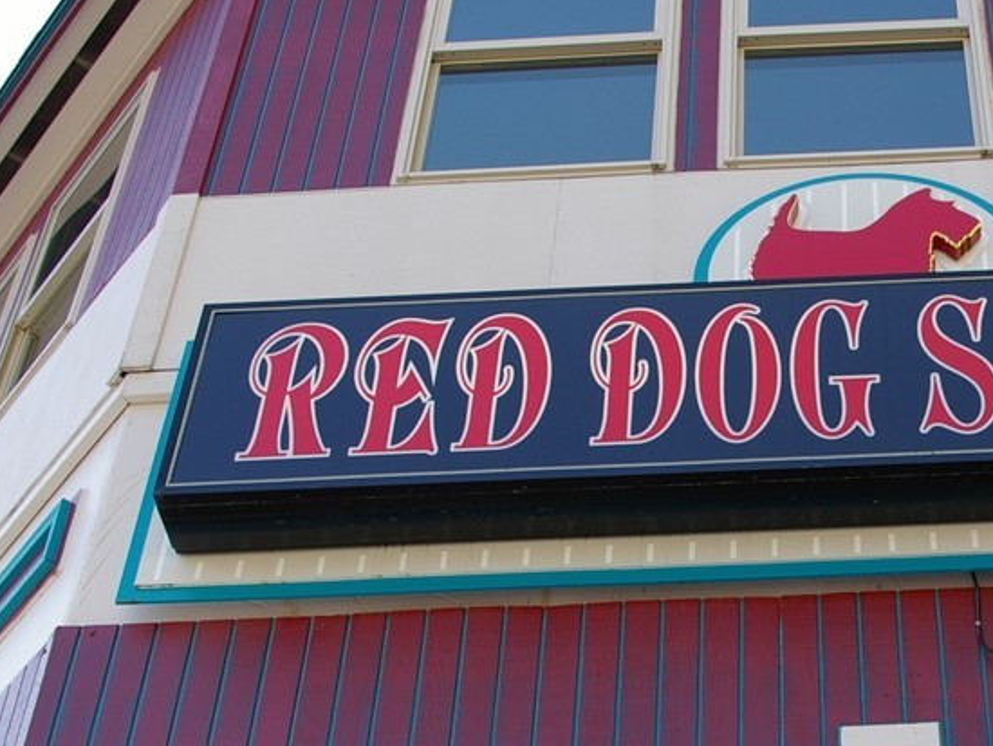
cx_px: 858
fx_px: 2184
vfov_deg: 19.3
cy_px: 493
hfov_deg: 25.0
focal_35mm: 76
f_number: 6.7
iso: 200
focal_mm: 23
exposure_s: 1/125
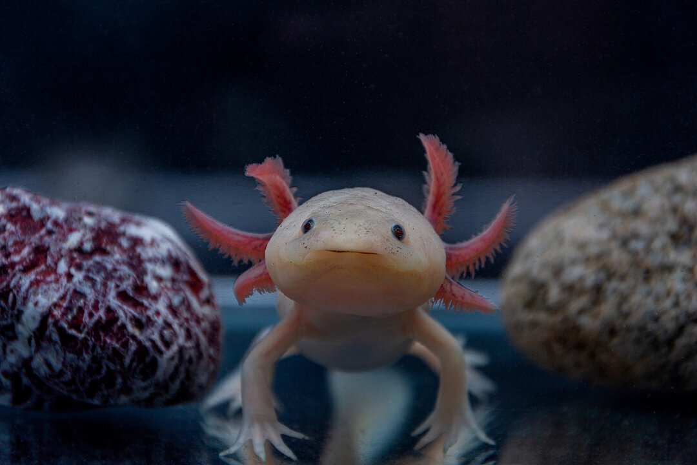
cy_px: 232
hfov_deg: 13.0
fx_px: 3049
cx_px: 348
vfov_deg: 8.7
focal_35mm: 158
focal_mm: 105
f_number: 5.6
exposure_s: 1/250
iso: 100
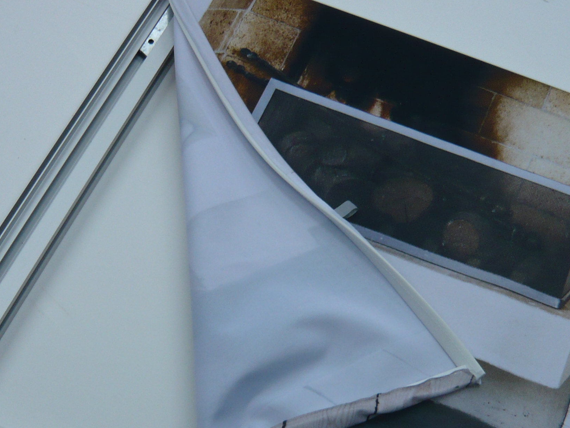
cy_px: 264
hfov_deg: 32.2
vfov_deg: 24.4
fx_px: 988
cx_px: 258
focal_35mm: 60
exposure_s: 1/125
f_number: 3
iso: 100
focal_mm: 5.2
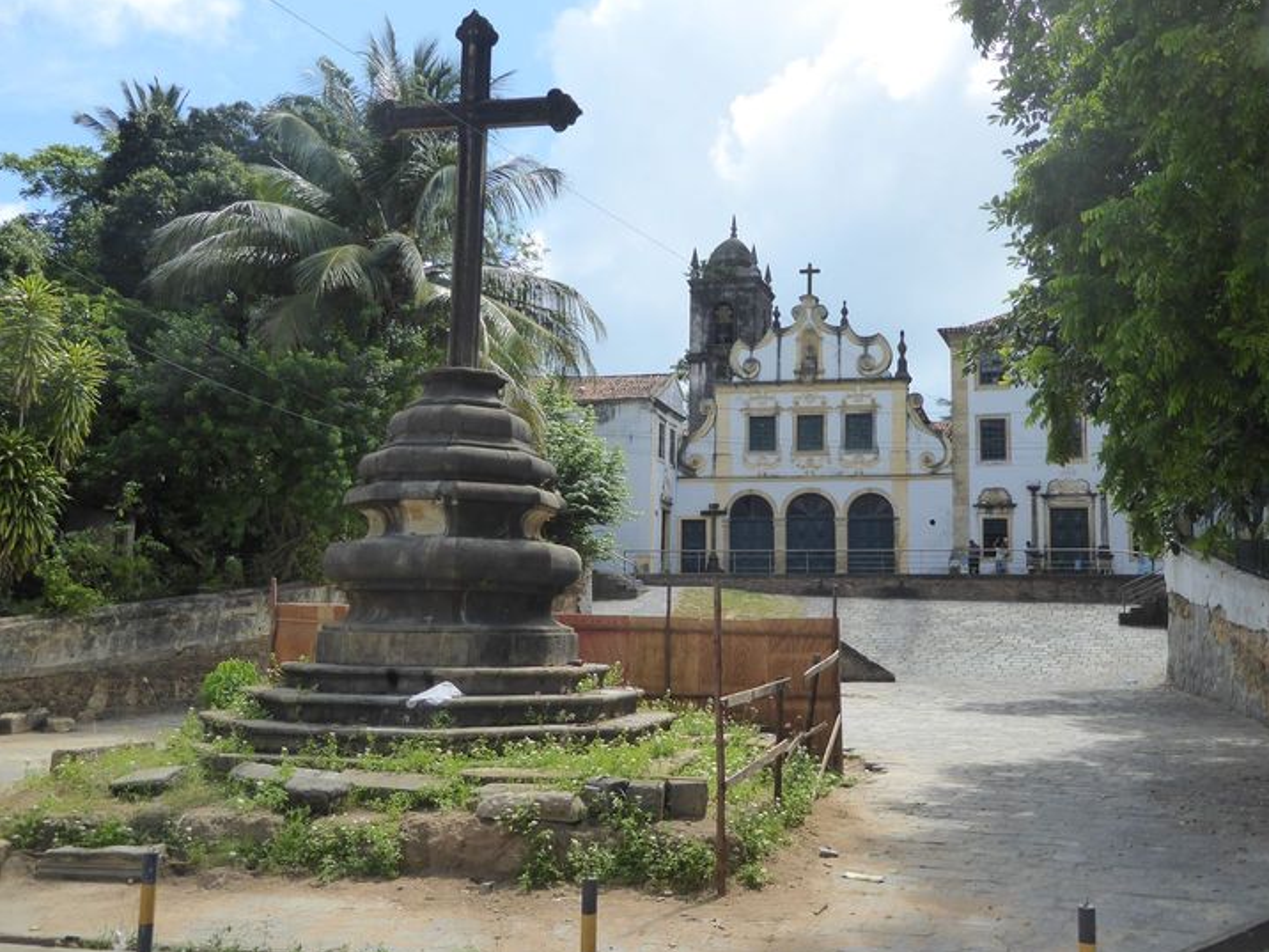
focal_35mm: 38
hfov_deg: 48.9
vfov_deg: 37.7
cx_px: 707
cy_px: 429
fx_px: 1393
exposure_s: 1/640
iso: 160
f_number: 3.6
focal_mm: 5.8
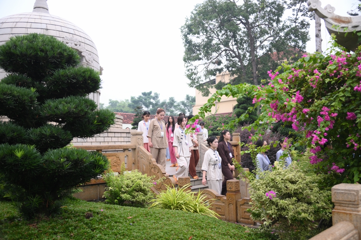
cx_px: 180
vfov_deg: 38.8
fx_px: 341
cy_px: 120
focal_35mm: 34
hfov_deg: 55.8
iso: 1600
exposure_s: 1/100
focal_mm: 34
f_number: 4
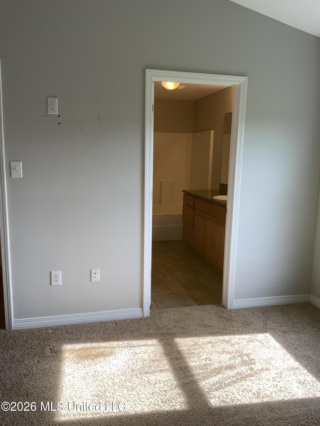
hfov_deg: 48.2
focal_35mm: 29
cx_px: 160
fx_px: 357
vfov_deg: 61.7
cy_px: 213
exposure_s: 1/120
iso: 25
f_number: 1.8
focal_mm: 3
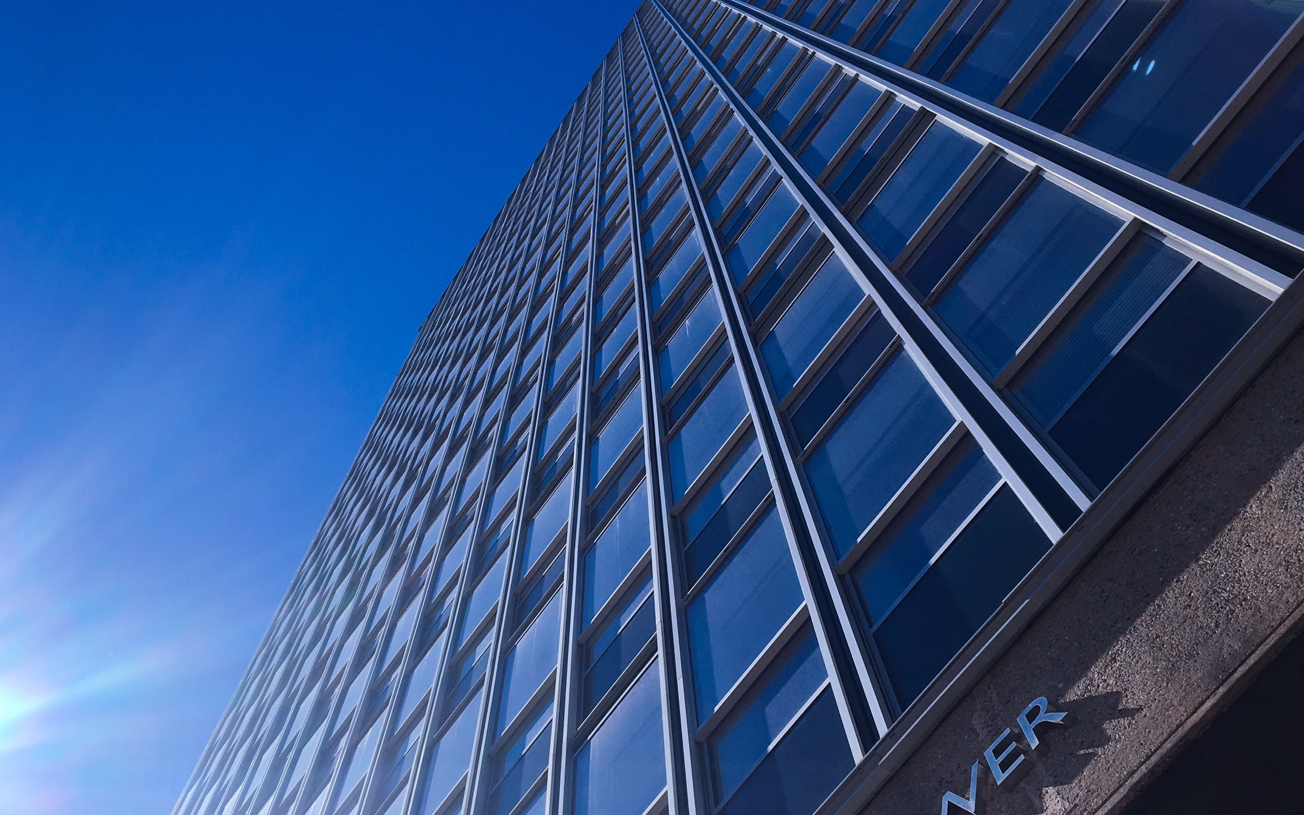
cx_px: 639
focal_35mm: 42
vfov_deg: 30.3
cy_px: 545
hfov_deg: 47.2
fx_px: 1493
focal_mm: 4.15
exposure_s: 1/2800
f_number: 2.2
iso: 25
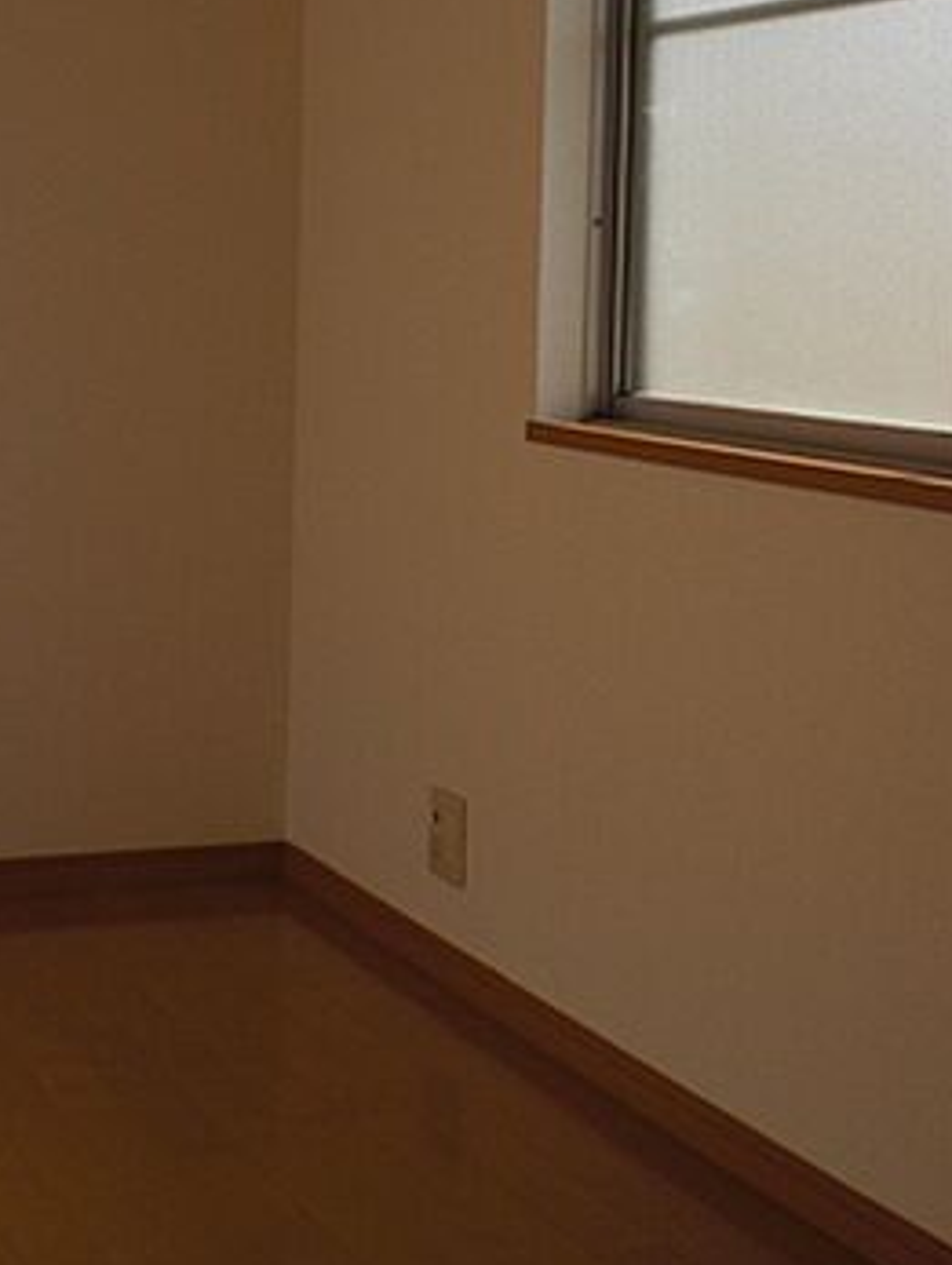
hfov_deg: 21.0
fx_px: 2562
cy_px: 408
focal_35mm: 70
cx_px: 438
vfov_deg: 27.6
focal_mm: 6.3
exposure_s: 1/320
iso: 64
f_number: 3.1
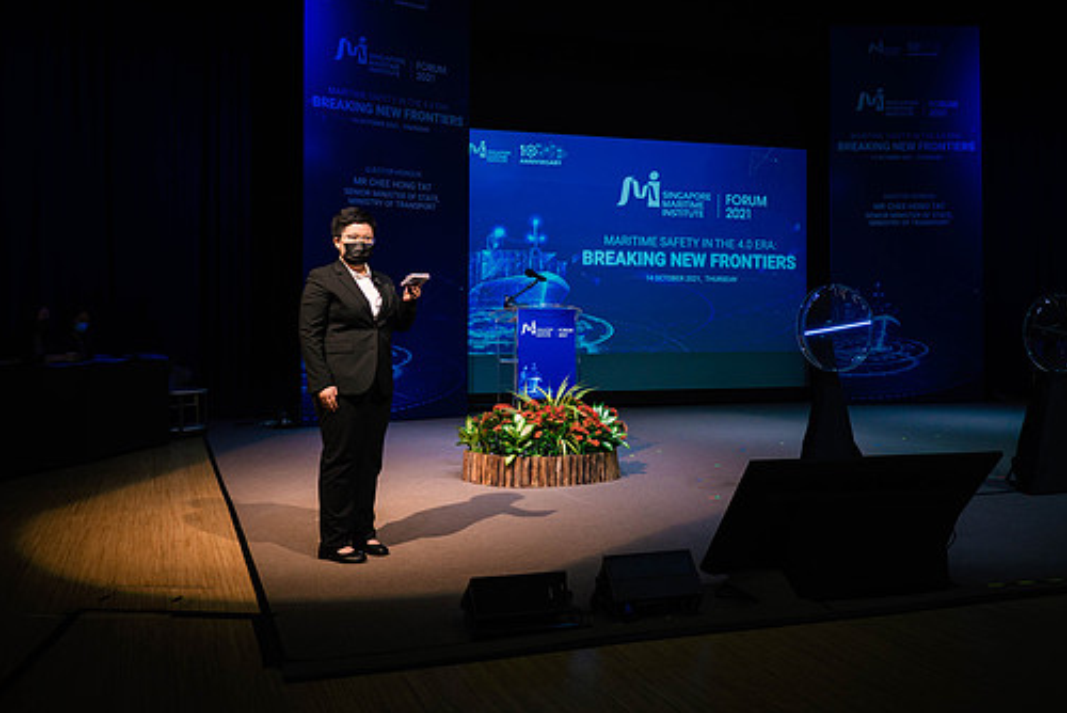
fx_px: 1038
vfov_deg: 37.8
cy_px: 306
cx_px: 548
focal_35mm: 35
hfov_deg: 54.4
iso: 400
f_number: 1.8
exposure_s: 1/160
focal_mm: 14
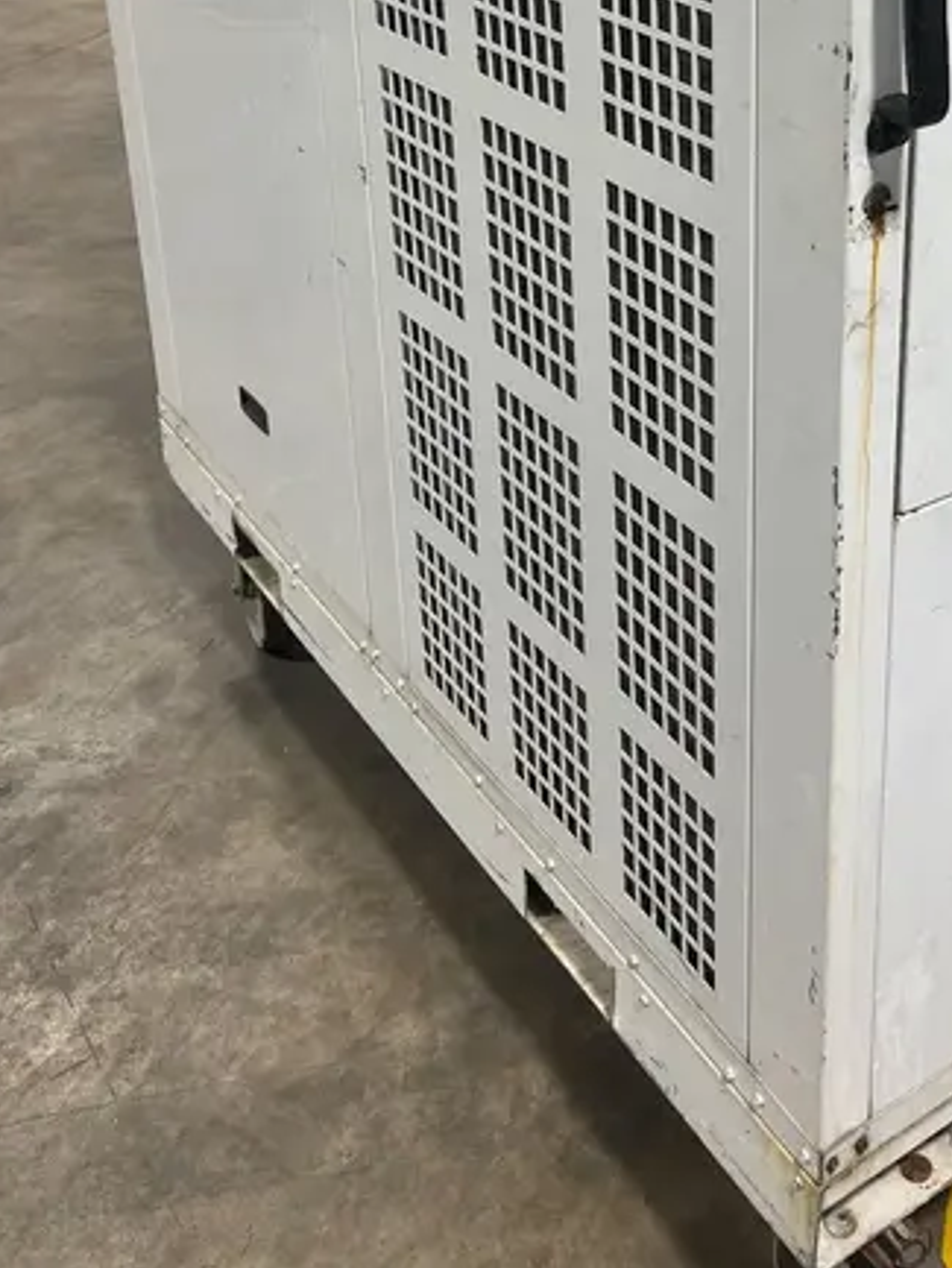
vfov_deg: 40.9
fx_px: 1613
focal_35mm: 44
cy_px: 236
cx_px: 782
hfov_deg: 31.9
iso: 100
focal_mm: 5.1
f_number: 1.6
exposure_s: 1/60
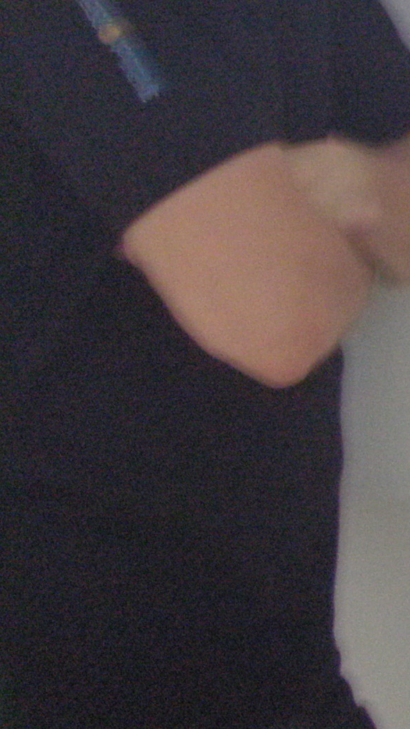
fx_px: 2783
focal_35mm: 144
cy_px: 94
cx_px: 1265
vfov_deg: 14.8
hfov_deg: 7.4
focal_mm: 6.7
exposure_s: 1/4
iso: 250
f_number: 3.5
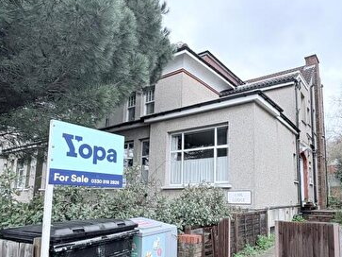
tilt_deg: +6.8
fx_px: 267
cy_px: 164
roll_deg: -1.0
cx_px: 203
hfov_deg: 64.8
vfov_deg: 50.7
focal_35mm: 27
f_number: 2.2
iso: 64
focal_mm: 2.22
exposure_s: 1/131
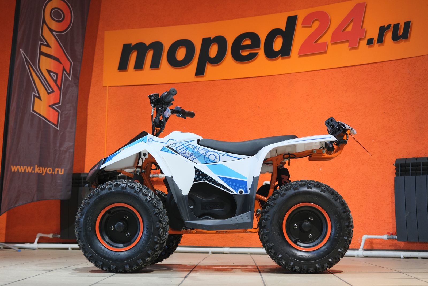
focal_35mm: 56
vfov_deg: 24.2
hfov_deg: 35.6
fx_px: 666
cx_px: 214
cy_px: 143
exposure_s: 1/100
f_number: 4
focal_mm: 37.6
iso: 1250
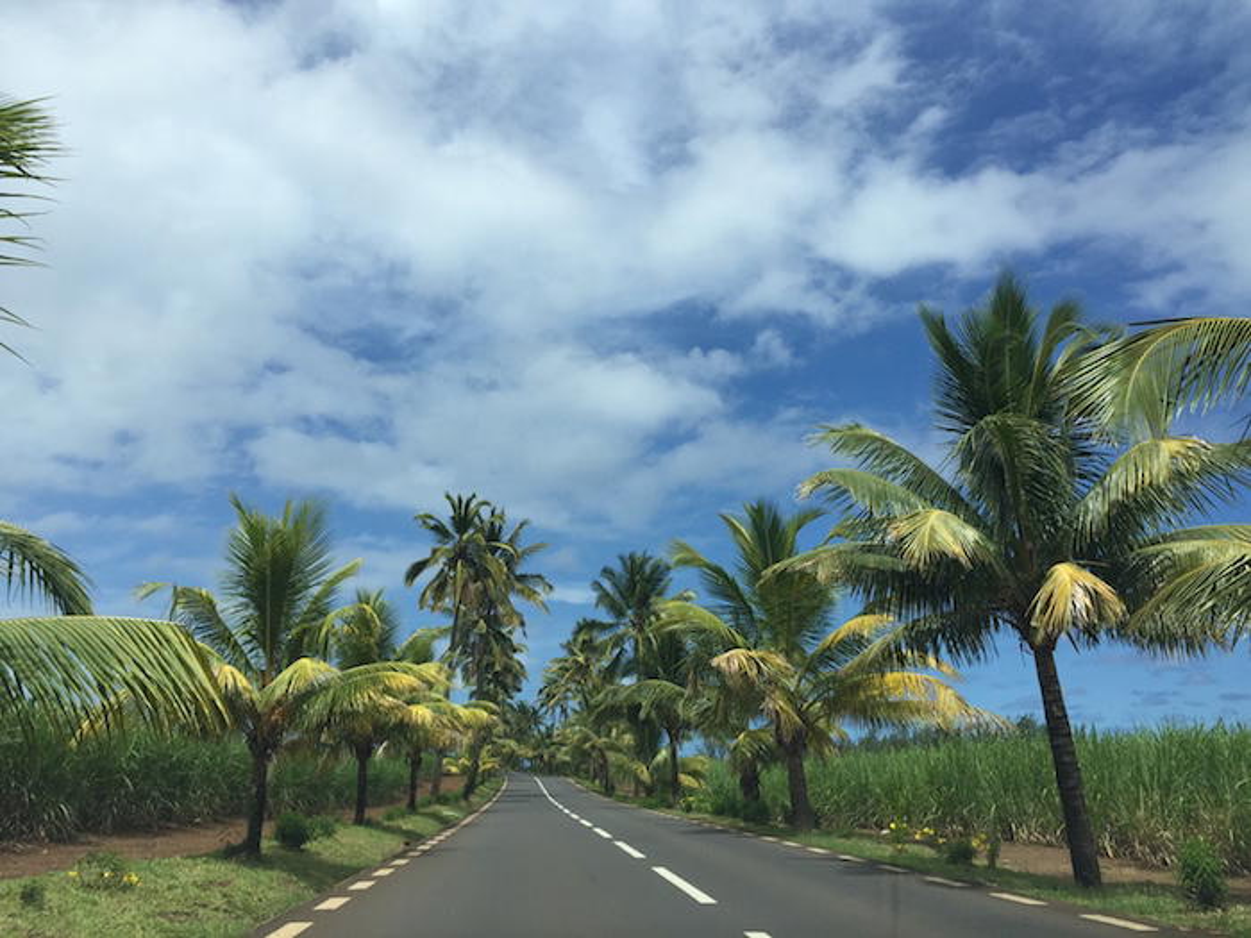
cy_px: 469
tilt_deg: +12.0
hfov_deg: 61.7
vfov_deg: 48.2
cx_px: 626
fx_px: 1048
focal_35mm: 29
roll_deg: -0.6
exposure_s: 1/2639
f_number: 2.2
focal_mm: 4.15
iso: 32
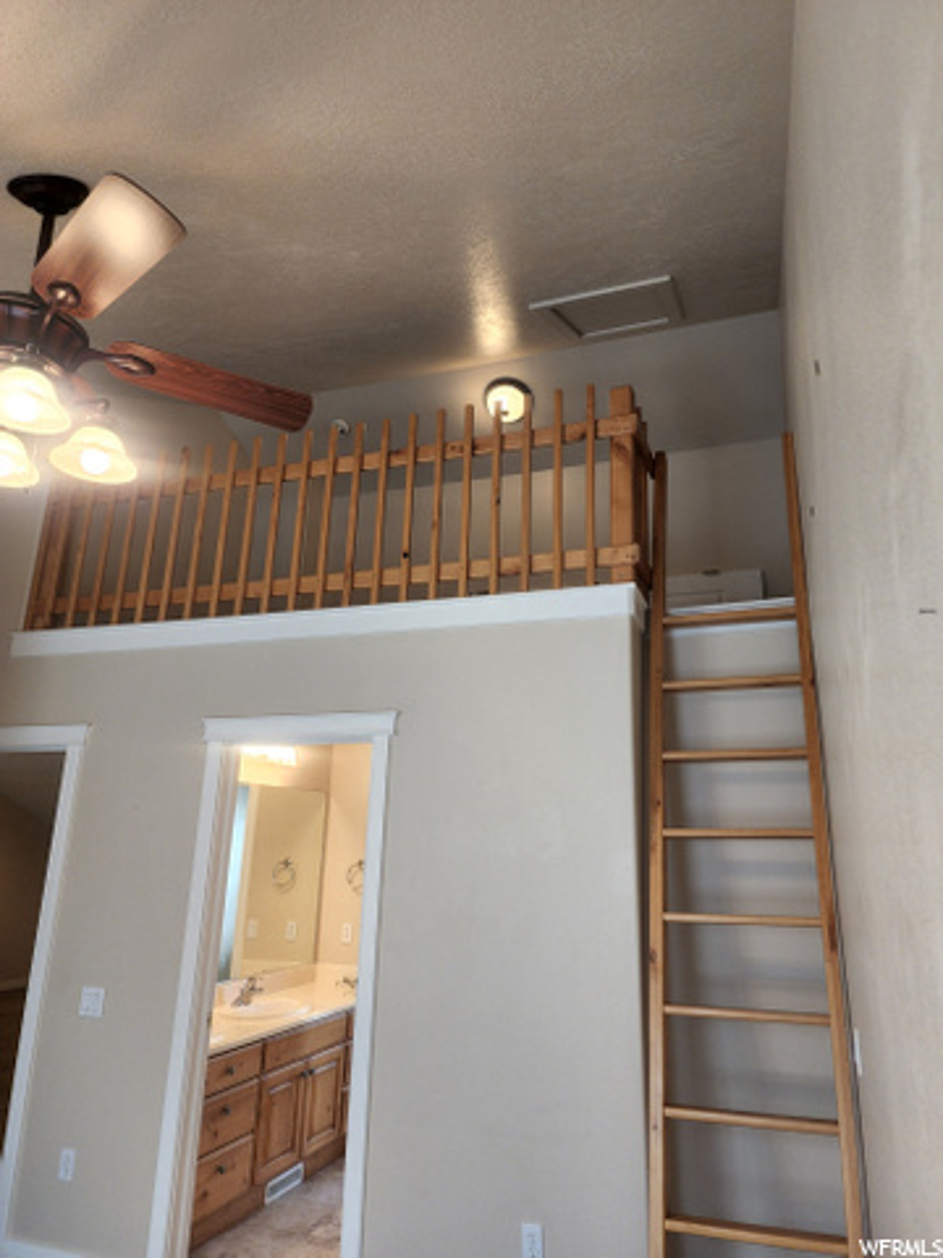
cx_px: 472
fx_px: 835
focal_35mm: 23
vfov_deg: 73.9
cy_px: 629
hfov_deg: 58.9
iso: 200
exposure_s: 1/120
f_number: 1.8
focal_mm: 6.4
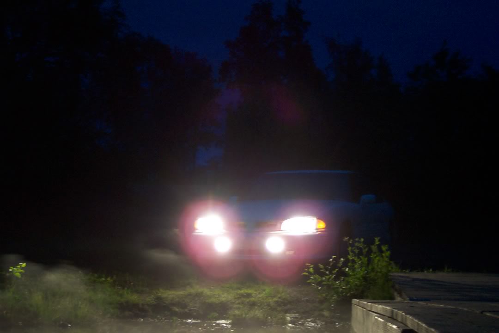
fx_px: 873
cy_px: 166
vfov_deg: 21.6
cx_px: 250
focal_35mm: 63
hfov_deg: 31.9
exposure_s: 1/8
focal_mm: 13.3
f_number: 3.4
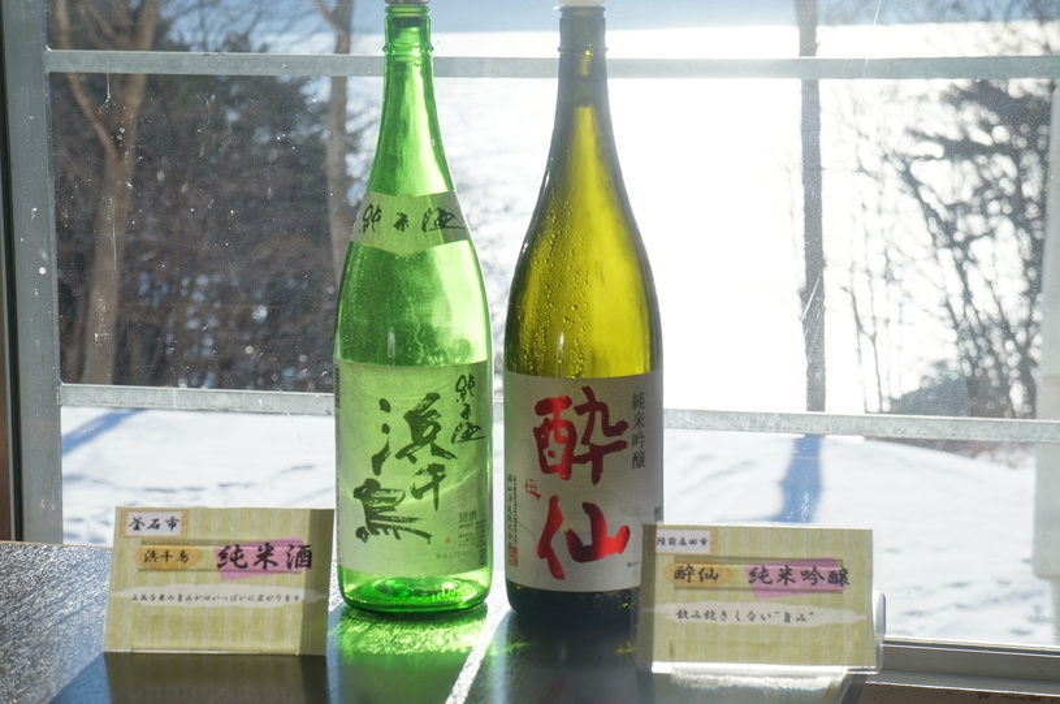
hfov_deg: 24.6
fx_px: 2426
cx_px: 530
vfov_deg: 16.5
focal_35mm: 82
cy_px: 352
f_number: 8
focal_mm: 55
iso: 200
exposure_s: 1/400
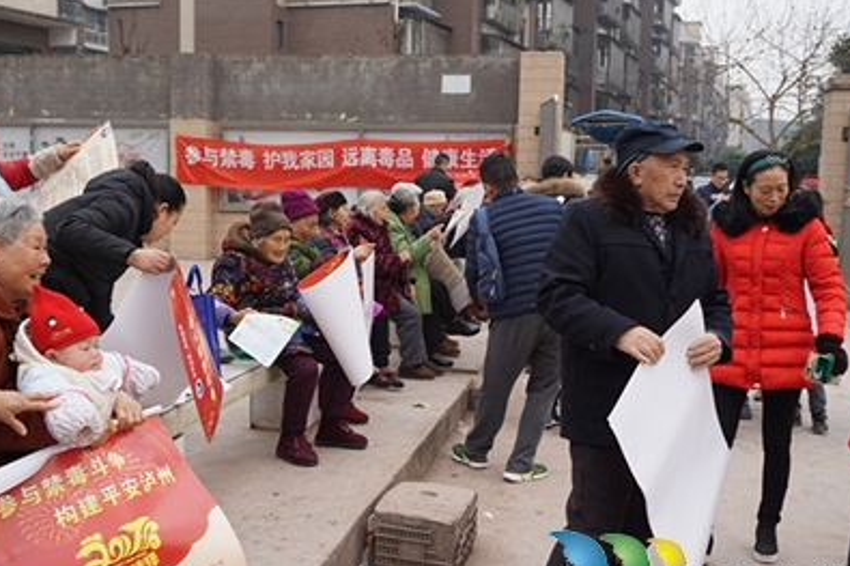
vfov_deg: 30.7
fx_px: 1030
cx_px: 387
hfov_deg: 44.8
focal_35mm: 44
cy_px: 313
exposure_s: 1/160
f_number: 5.6
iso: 125
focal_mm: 23
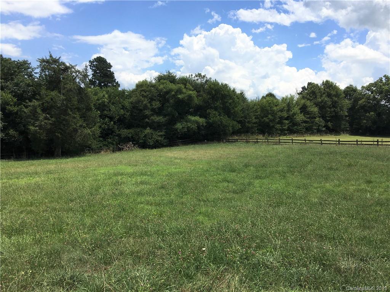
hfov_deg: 61.7
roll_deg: -3.0
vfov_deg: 48.2
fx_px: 327
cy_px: 146
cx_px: 195
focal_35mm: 29
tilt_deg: -2.2
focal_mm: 4.15
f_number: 2.2
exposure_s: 1/2198
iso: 25
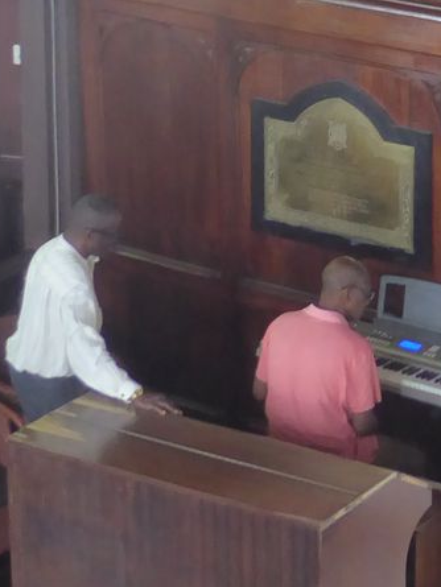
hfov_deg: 9.7
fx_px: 2564
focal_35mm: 151
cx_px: 463
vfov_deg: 12.8
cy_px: -65
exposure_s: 1/15
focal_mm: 7.2
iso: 400
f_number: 3.8
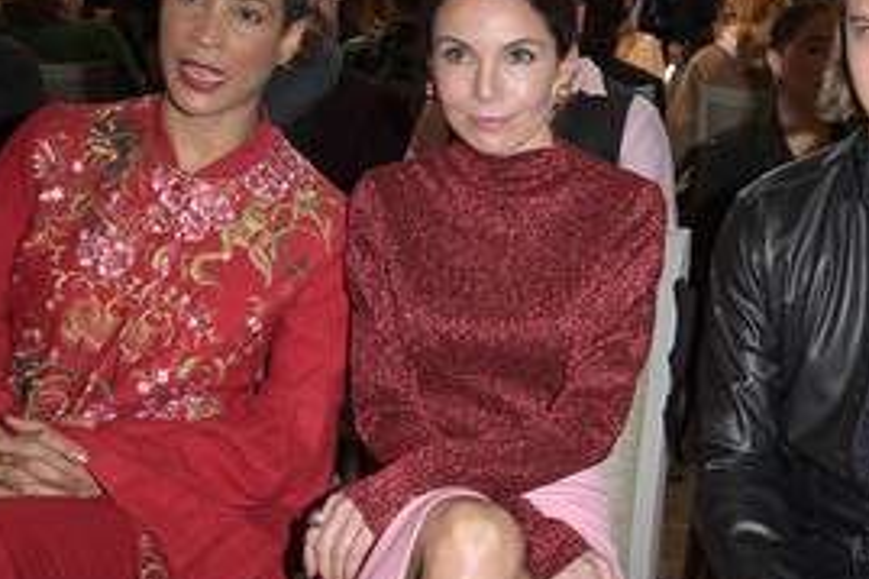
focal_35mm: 57
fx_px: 1375
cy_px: 285
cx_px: 586
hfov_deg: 34.7
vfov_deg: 23.7
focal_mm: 34
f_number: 5.6
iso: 1000
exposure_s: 1/80
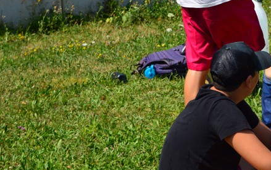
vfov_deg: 8.1
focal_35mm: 160
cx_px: 232
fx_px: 1184
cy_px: -26
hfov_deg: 13.0
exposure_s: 1/1600
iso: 200
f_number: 5
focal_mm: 45
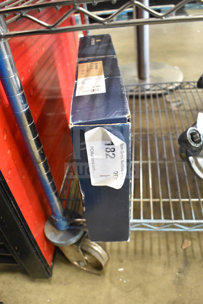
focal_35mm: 30
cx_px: 102
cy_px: 152
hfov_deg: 43.6
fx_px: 254
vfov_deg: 61.9
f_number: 3.8
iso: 4500
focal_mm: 20
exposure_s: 1/30
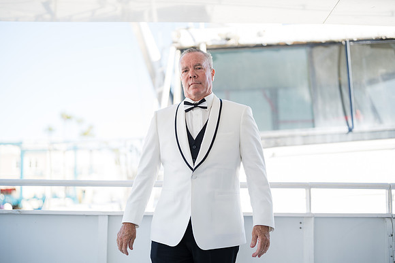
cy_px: 132
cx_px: 198
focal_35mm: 50
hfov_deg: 39.6
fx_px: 549
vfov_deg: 27.0
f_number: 1.2
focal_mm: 50
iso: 100
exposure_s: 1/1250
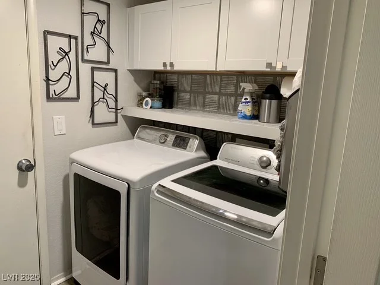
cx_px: 190
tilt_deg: -11.4
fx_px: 285
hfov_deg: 67.3
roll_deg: -1.8
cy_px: 142
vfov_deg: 53.1
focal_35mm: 26
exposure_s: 1/60
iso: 100
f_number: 1.8
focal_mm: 4.25
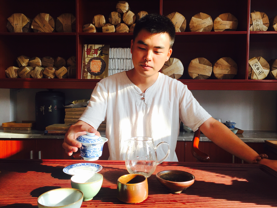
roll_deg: -2.0
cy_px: 104
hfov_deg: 61.7
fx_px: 232
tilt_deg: -1.6
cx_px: 138
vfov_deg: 48.2
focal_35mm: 29
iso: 40
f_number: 2.2
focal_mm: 4.15
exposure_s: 1/100
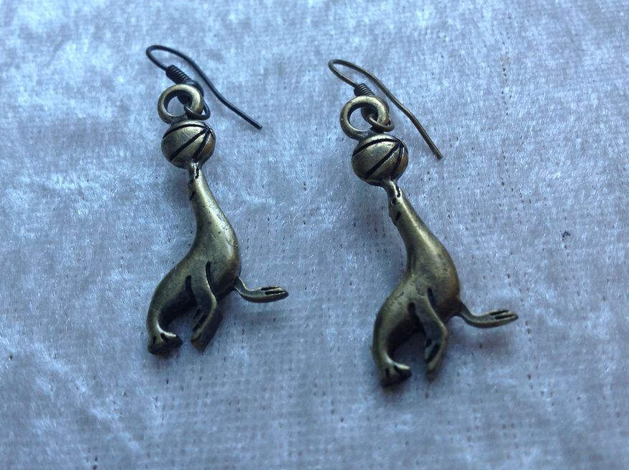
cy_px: 207
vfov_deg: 35.8
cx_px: 301
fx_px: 726
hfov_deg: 46.8
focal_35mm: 40
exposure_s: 1/60
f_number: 2.4
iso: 64
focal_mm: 4.28
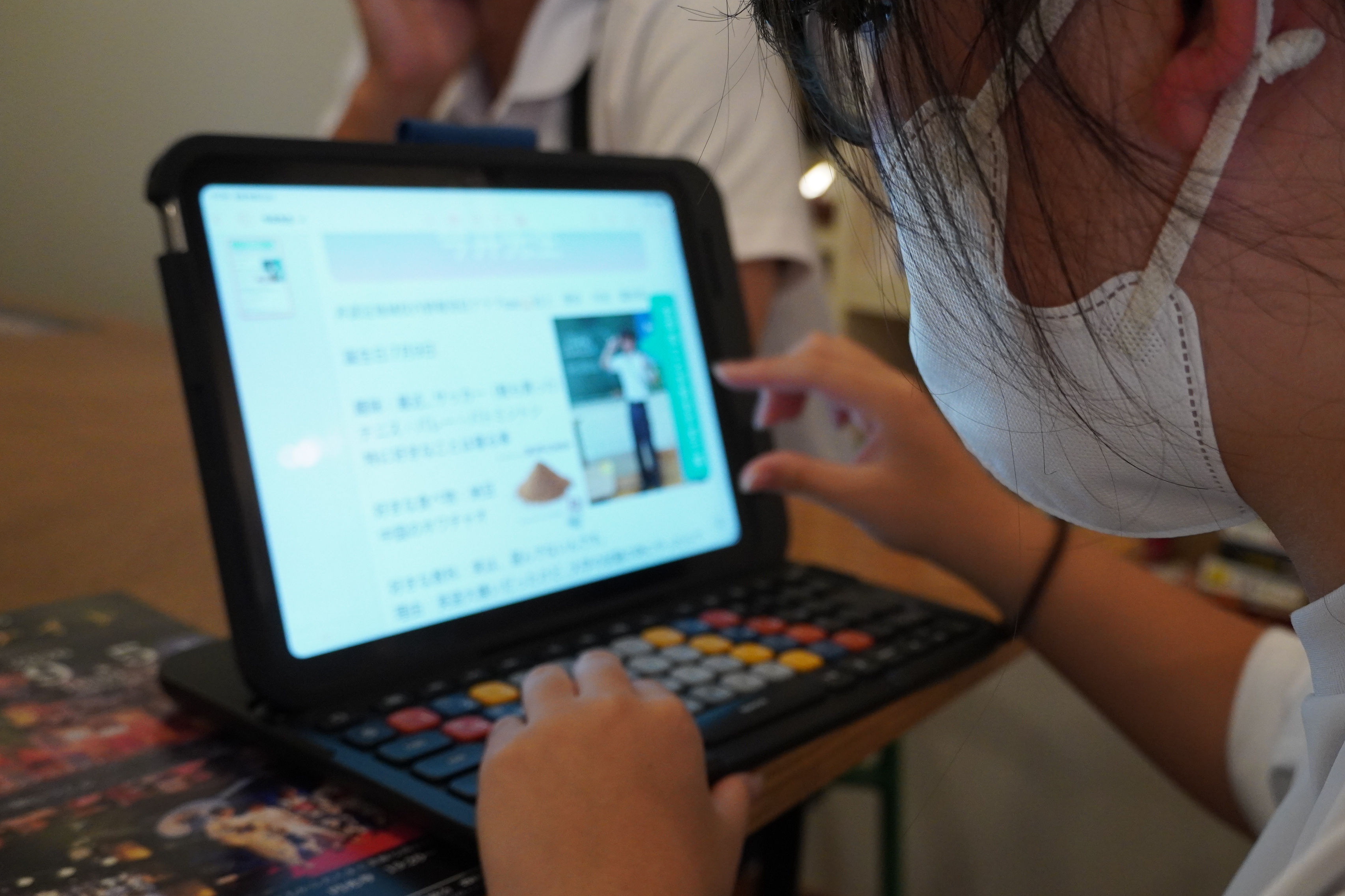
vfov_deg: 32.6
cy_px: 403
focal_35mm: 41
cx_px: 829
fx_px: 1532
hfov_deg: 47.0
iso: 1600
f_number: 4
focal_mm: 22
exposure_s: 1/160
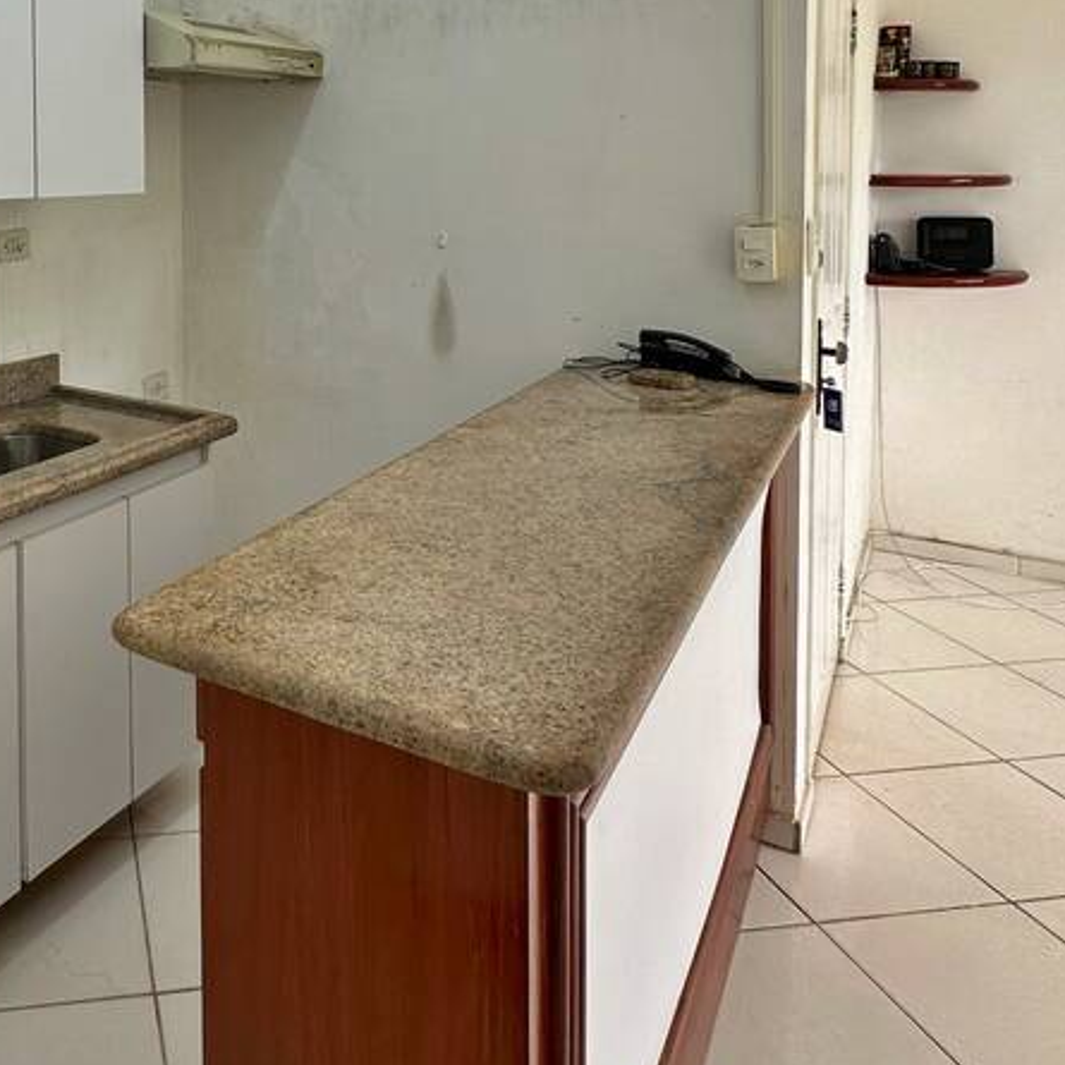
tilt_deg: -1.6
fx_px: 1044
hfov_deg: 49.9
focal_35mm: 30
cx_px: 172
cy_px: 201
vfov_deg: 50.5
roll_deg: +0.0
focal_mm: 2.22
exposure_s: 1/120
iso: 64
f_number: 2.2
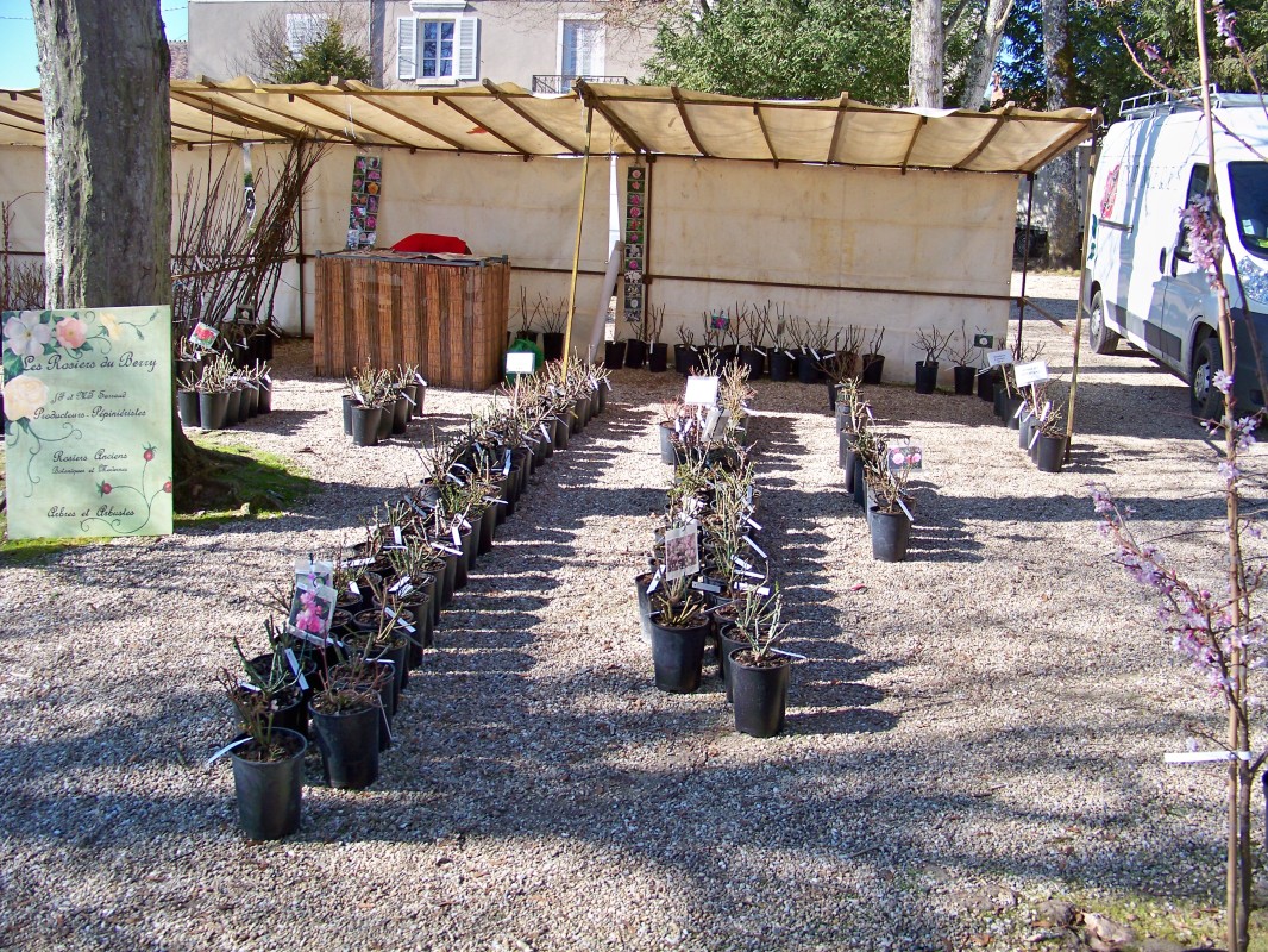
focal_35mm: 33
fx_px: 1209
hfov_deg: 55.3
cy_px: 476
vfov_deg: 43.0
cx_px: 634
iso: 80
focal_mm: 5.85
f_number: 2.8
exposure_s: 1/320
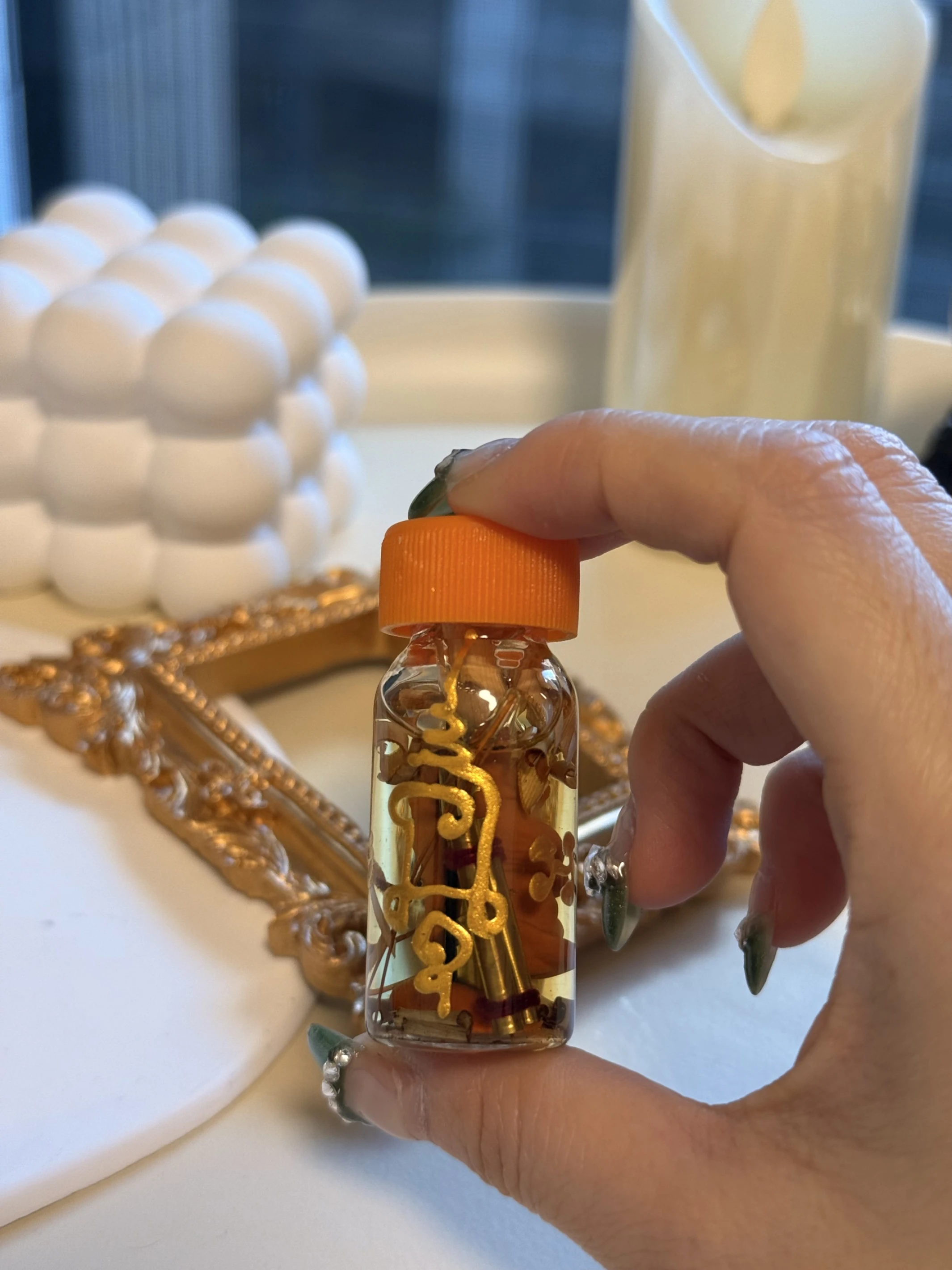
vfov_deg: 39.7
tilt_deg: -28.9
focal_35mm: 48
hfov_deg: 30.3
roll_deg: -4.3
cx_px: 476
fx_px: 1760
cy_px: 635
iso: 64
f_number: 1.78
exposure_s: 1/60
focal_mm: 6.76
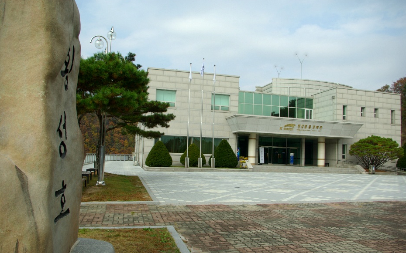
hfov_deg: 66.5
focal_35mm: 28
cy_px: 132
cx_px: 205
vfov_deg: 44.5
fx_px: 310
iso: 100
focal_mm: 18
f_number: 6.7
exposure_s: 1/250
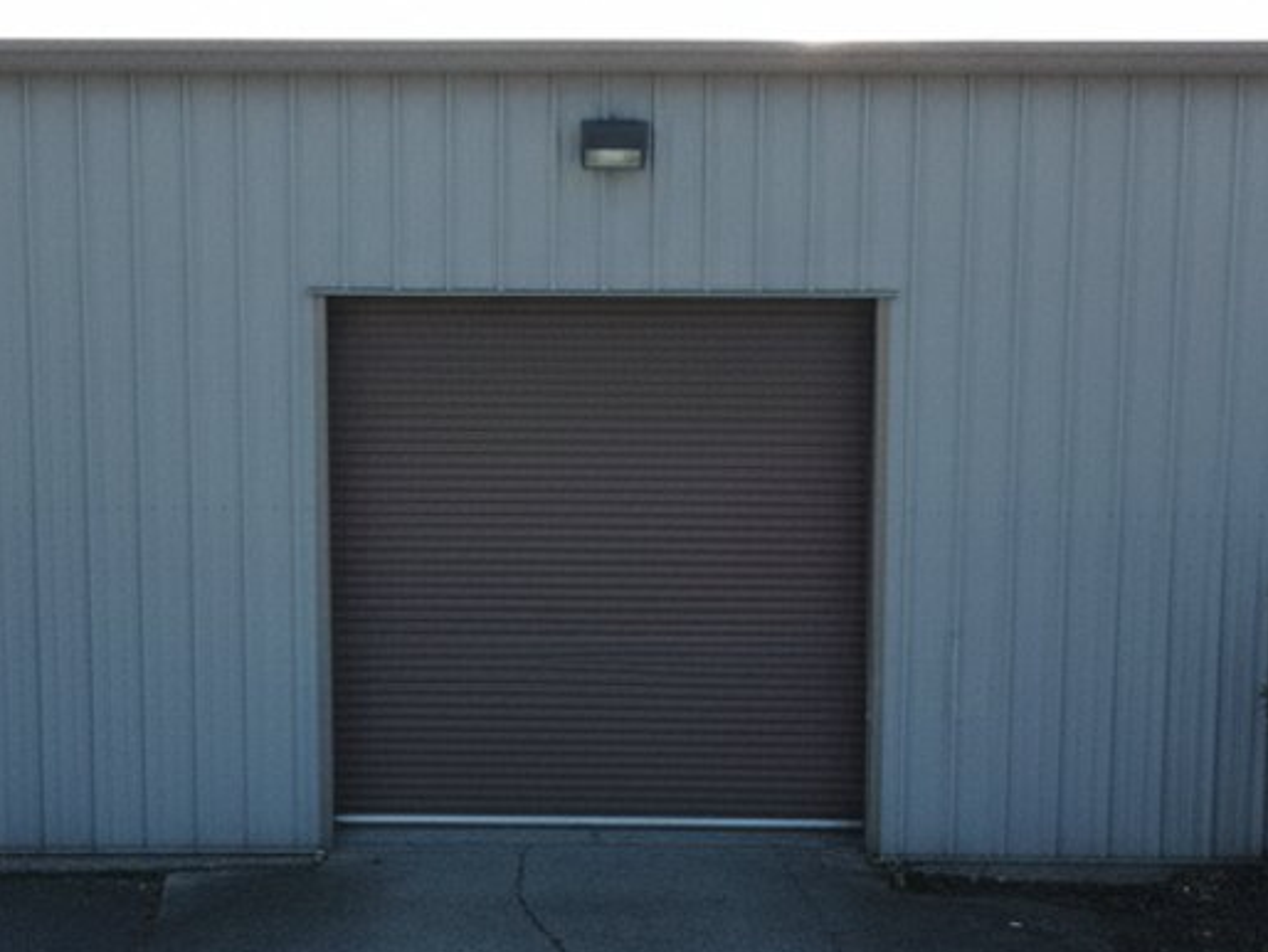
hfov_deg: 34.2
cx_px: 506
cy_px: 187
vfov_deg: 25.7
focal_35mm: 56
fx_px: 2052
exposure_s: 1/1998
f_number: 1.68
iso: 725
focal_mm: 6.8
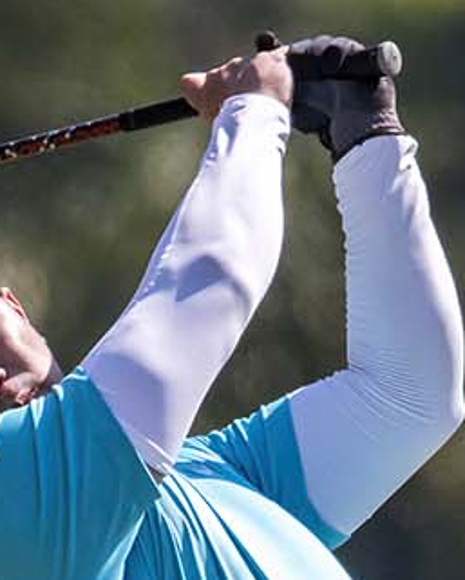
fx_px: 47027
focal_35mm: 2735
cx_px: -98
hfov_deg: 0.6
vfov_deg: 0.7
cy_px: 923
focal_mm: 650
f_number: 8
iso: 800
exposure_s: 1/2500
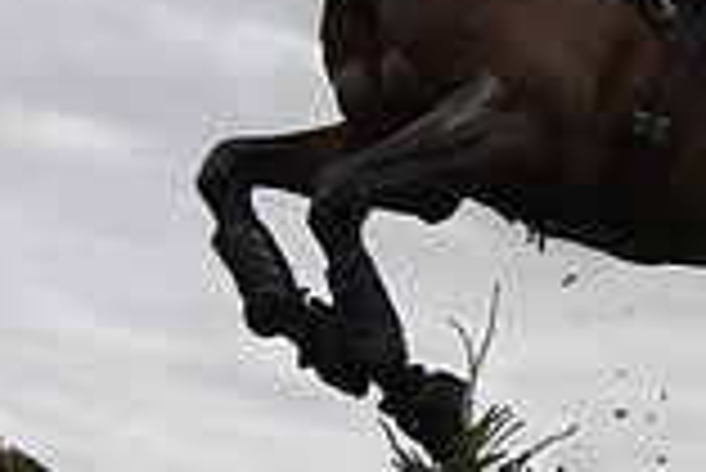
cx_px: 1219
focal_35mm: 122
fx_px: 2395
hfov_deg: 14.9
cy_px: 299
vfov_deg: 11.3
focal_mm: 22
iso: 720
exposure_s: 1/4000
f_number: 5.6
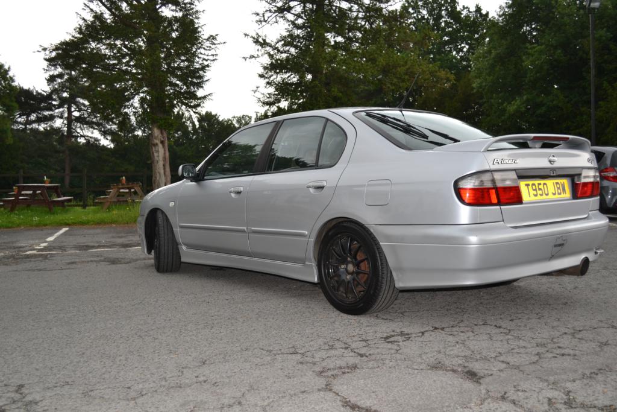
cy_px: 206
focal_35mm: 36
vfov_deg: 36.9
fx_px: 617
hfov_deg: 53.1
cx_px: 308
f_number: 4
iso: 320
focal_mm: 24
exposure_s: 1/125
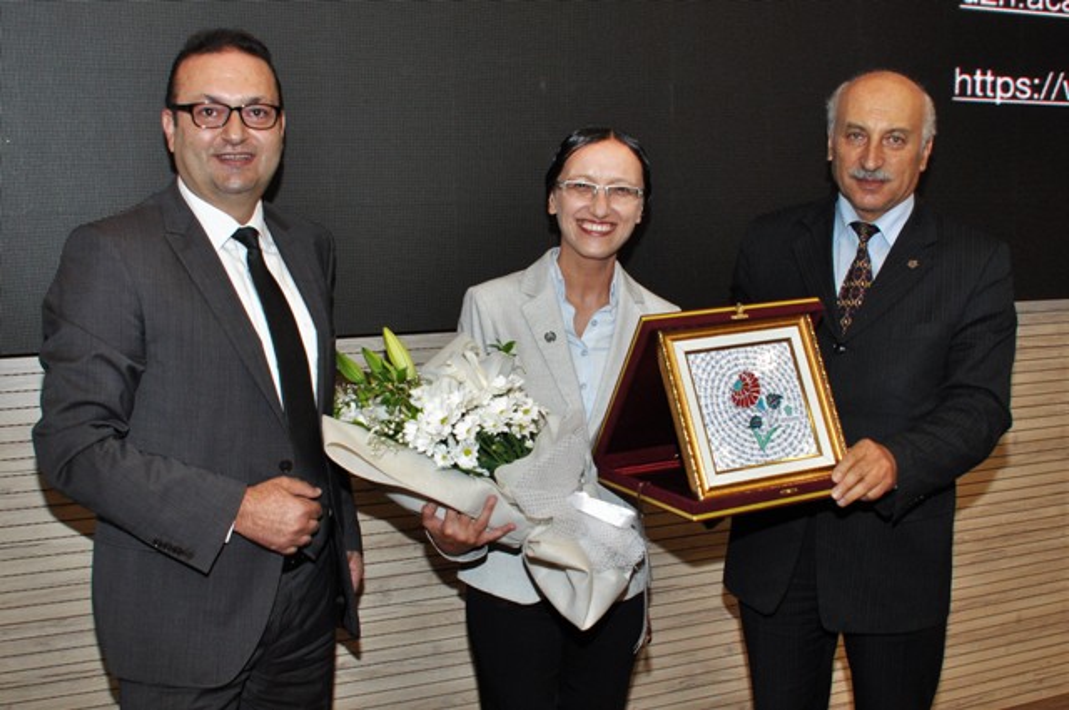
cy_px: 355
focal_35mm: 27
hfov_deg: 67.4
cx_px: 534
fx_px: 801
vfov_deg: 47.8
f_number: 5.6
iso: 640
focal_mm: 18
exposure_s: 1/60
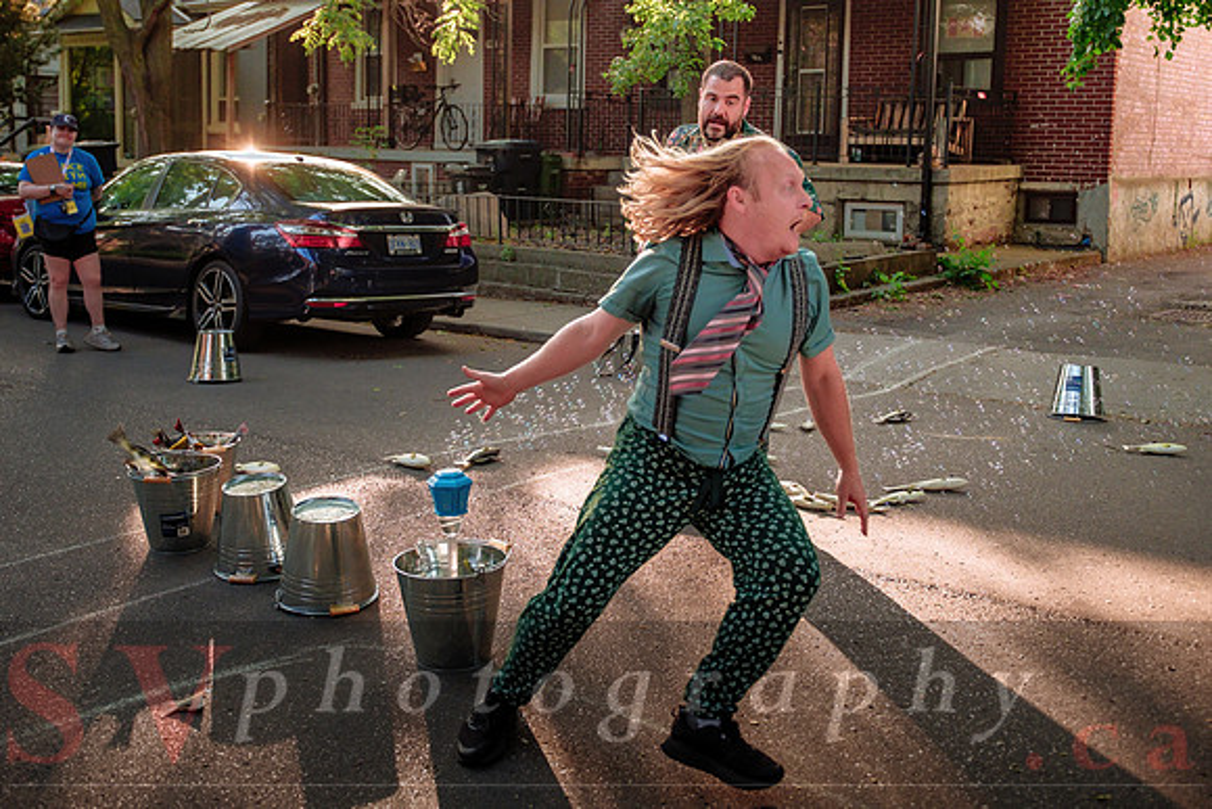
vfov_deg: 34.6
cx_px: 606
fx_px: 1290
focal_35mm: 38
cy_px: 292
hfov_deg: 50.3
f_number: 1.8
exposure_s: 1/1000
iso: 500
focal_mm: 19.7
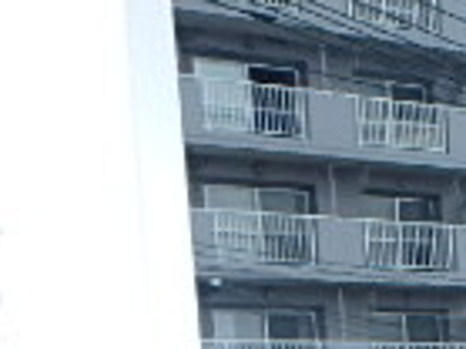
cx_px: 1066
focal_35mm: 97
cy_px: 530
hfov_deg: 14.6
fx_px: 1305
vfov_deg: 14.2
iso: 125
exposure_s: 1/640
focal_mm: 3.7
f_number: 3.5
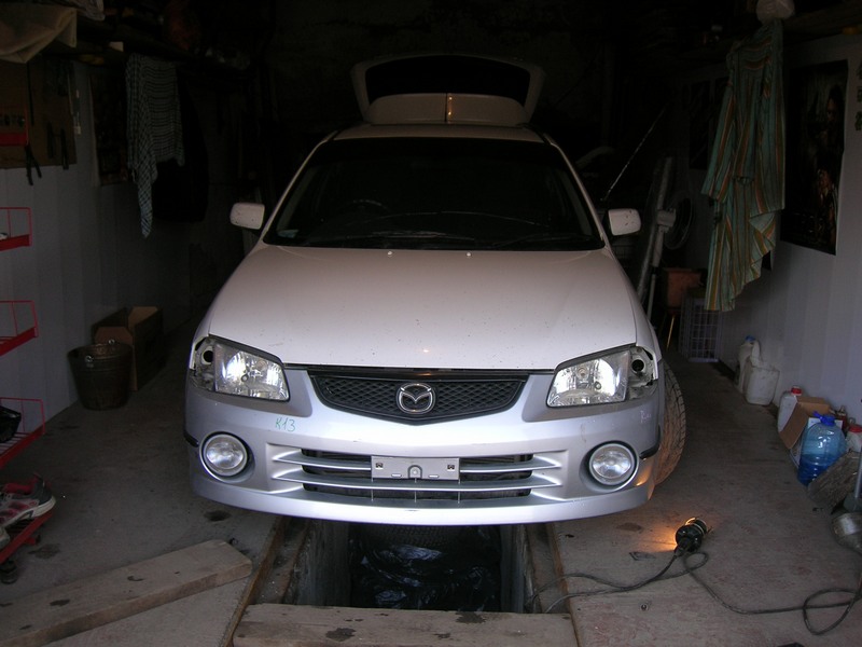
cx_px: 431
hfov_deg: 54.0
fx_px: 847
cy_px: 324
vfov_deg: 41.8
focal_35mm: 34
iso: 50
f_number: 2.9
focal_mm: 5.7
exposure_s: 1/50.5
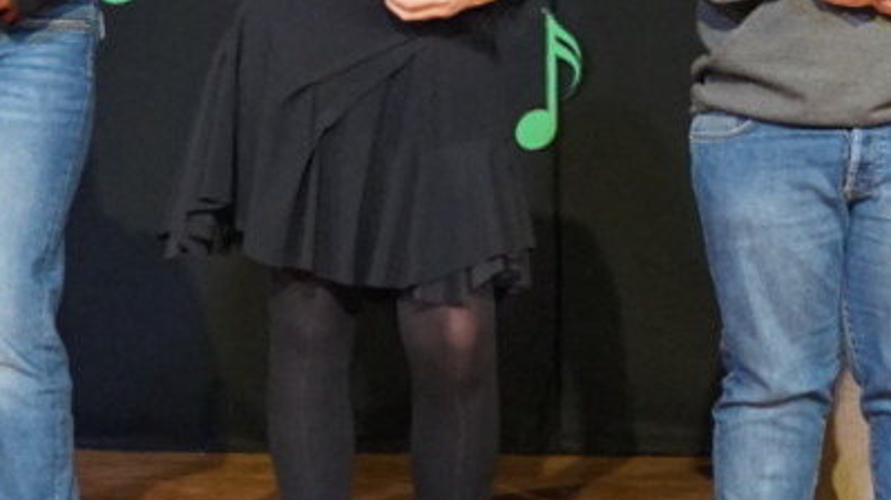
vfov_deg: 9.8
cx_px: 797
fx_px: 2857
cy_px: -143
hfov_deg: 17.5
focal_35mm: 121
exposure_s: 1/160
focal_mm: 24
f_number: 4.5
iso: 1600
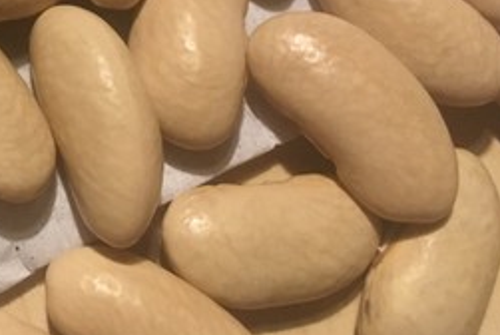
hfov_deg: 23.3
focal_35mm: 78
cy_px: -126
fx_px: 1085
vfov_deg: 16.4
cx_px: -131
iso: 125
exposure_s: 1/33
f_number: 2.2
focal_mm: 4.15
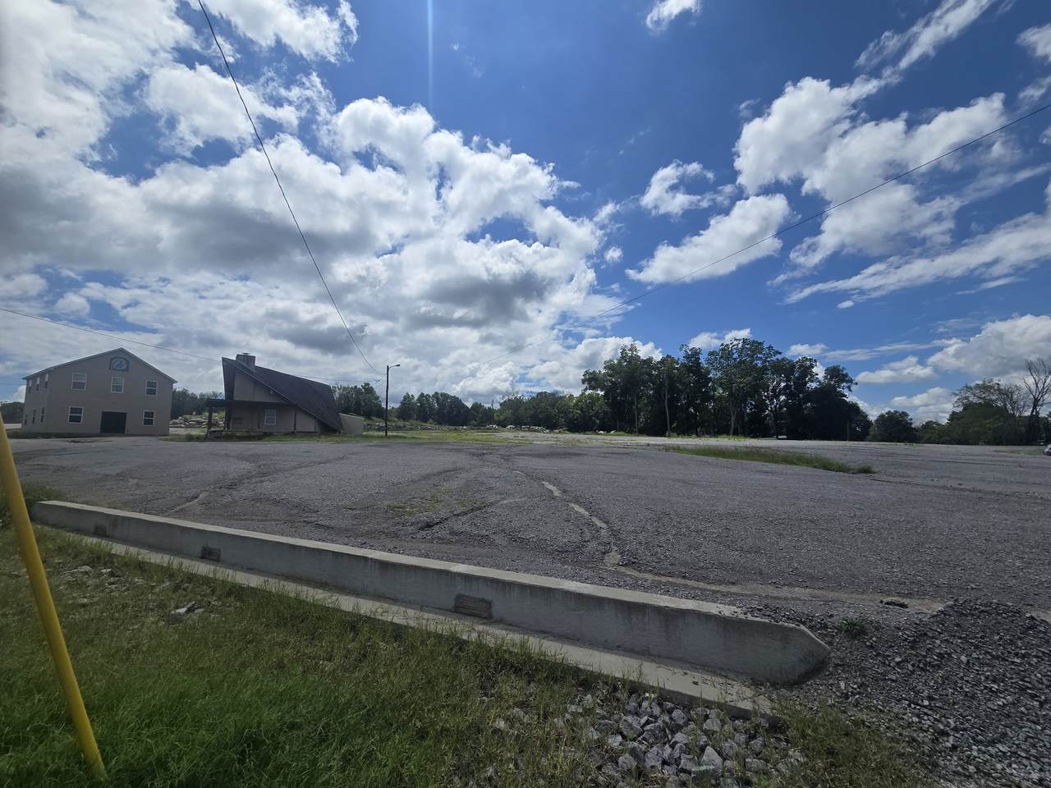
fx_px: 395
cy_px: 394
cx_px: 526
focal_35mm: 13
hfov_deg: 106.2
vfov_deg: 89.9
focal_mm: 2.2
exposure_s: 1/5758
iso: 50
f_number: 2.2
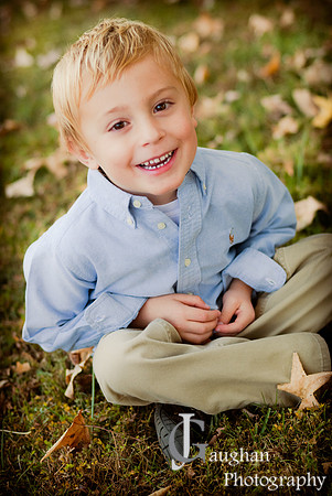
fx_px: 1035
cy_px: 248
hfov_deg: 18.2
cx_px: 166
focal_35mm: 75
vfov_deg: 27.0
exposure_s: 1/640
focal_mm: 50
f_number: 2.5
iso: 400
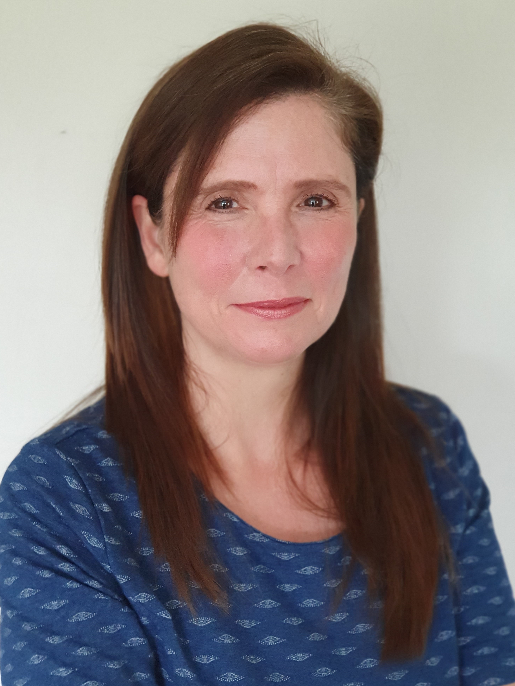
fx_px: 1031
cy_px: 343
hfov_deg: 28.0
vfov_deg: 36.8
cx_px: 258
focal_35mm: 52
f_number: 2.4
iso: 400
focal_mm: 6
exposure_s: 1/50
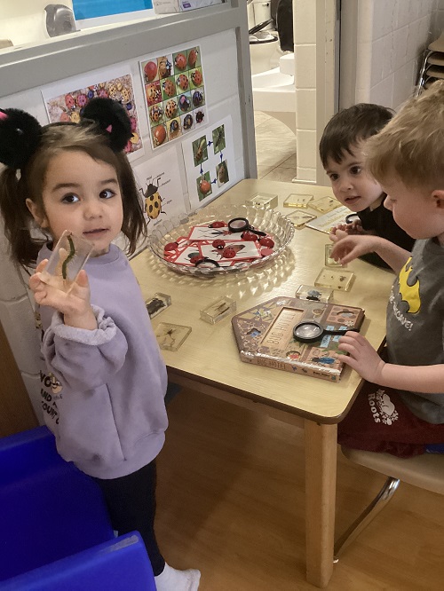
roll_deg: +7.2
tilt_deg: -30.1
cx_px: 222
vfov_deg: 58.3
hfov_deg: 45.5
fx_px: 530
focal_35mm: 31
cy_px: 296
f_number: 2.4
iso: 320
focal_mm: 3.3
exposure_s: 1/60
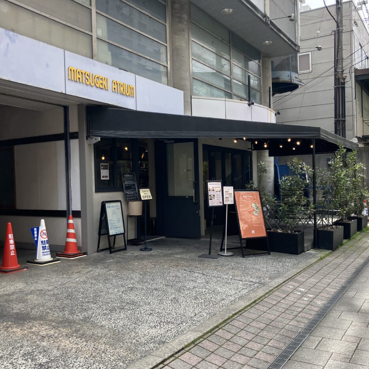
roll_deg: +3.9
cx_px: 190
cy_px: 187
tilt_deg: -6.6
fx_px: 410
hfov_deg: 48.4
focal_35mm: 34
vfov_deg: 48.4
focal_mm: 3.99
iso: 32
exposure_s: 1/467
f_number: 1.8
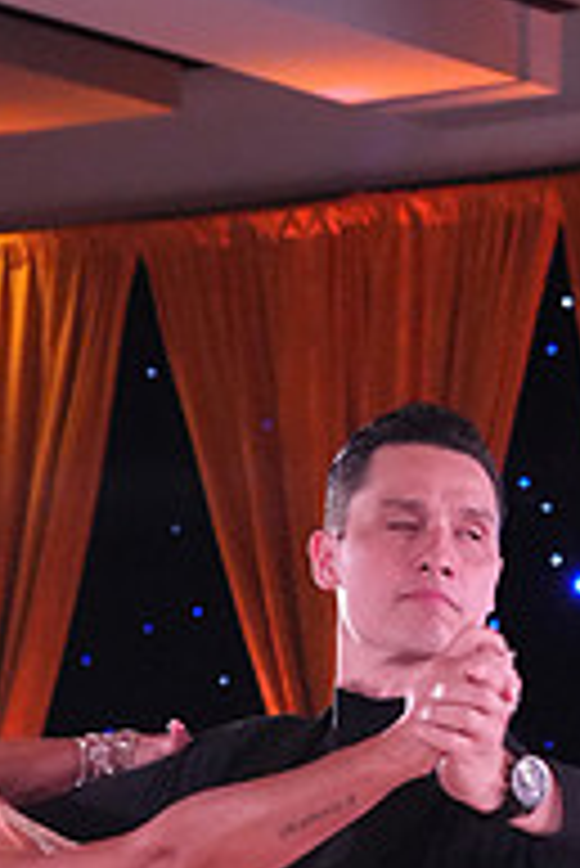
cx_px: 250
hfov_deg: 5.9
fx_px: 5644
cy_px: 1255
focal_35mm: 234
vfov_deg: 8.6
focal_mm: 52
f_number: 5
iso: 6400
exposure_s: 1/400
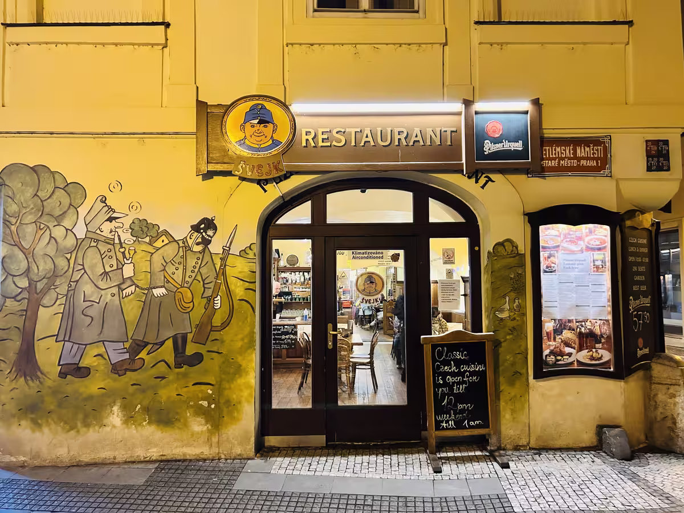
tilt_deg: +3.3
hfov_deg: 67.3
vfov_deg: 53.1
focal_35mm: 26
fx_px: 514
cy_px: 256
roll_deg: +0.6
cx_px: 342
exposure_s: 1/33
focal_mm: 5.7
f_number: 1.5
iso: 500
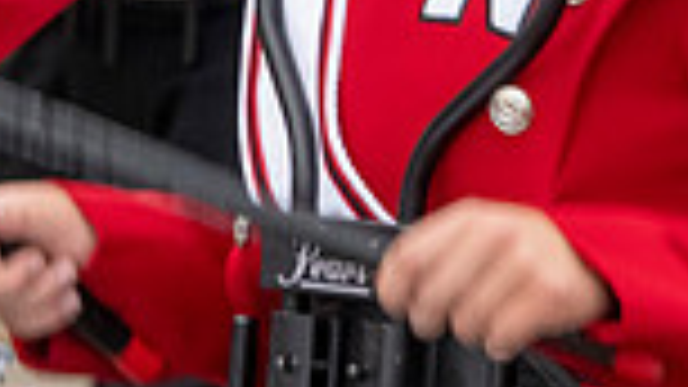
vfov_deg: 1.5
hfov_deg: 2.6
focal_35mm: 834
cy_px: -56
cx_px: 301
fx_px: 15212
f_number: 11
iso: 3200
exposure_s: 1/200
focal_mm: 210
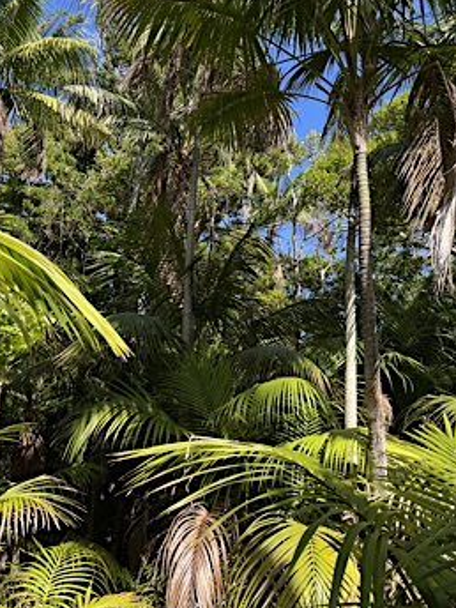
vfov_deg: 61.5
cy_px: 276
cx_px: 235
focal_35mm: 29
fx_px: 509
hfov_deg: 48.2
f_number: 1.6
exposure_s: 1/787
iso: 50
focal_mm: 5.1
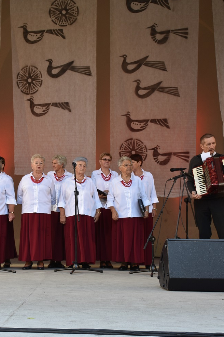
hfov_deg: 21.8
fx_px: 576
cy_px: 170
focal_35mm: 62
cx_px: 50
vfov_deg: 32.5
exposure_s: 1/60
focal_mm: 27
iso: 200
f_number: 4
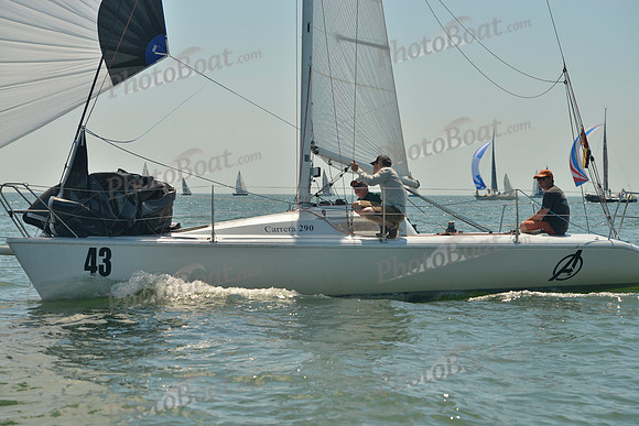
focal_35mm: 92
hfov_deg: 22.1
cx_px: 320
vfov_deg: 14.9
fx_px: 1633
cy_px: 213
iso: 200
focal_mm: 92
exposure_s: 1/640
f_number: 7.1
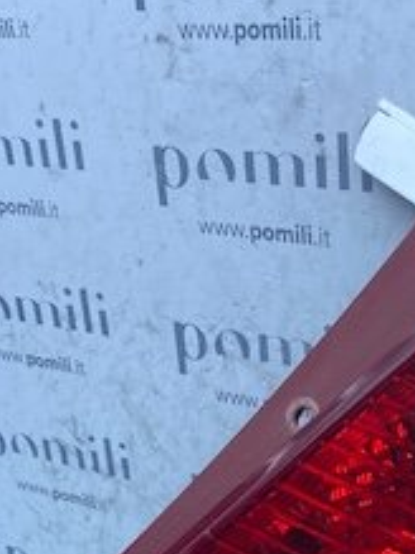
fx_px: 1216
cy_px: 675
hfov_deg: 19.4
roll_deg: -1.8
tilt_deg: -42.2
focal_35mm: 76
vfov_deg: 23.4
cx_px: 200
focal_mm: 4.25
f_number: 1.8
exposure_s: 1/822
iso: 32
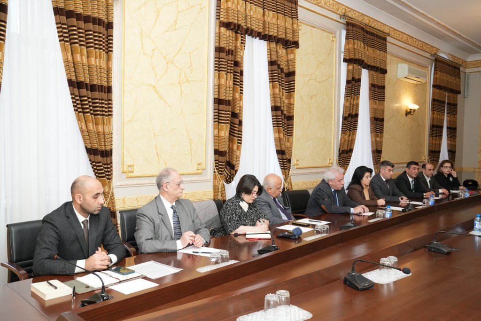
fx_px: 401
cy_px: 160
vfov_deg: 43.6
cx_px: 240
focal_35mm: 30
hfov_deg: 61.9
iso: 2000
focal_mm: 30
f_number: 5
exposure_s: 1/200
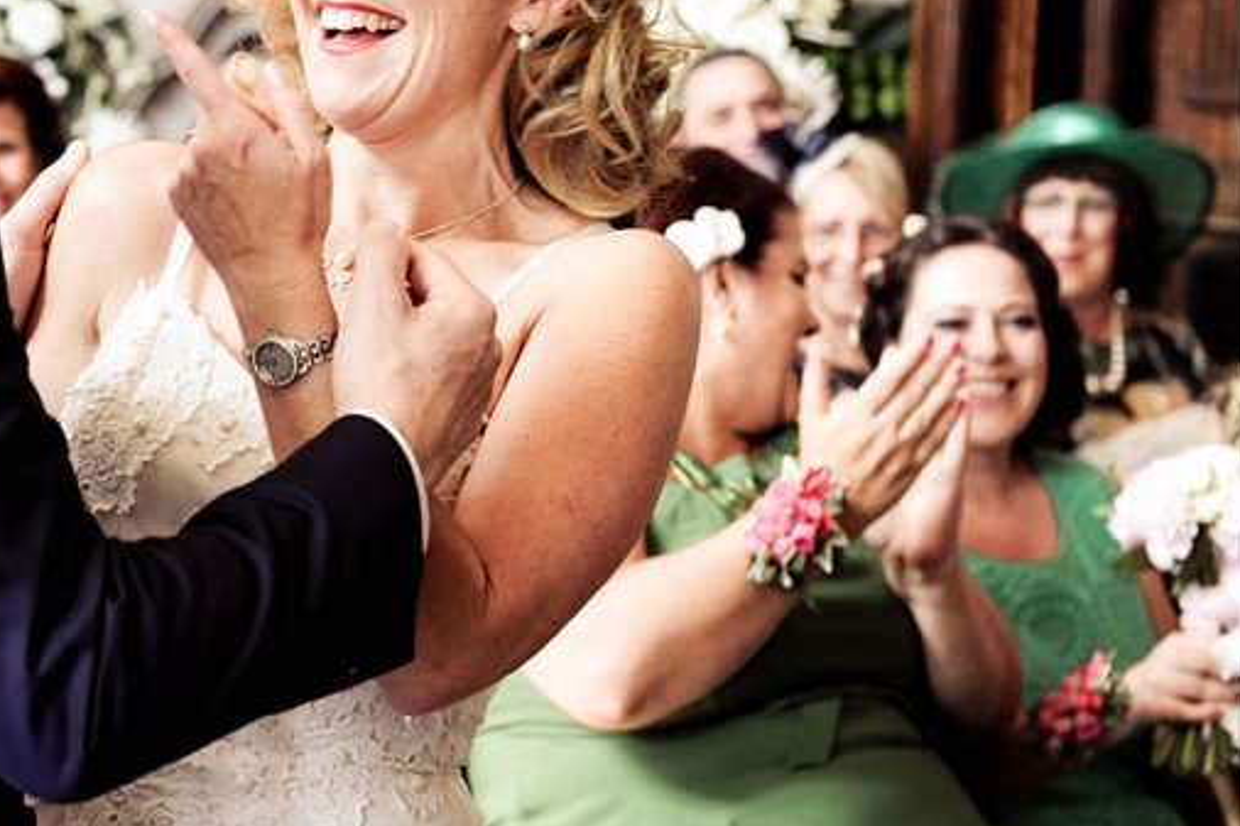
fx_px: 4476
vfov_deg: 10.5
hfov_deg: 15.6
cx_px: 93
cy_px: 248
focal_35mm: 130
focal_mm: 70
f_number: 4.5
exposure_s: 1/125
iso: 2500
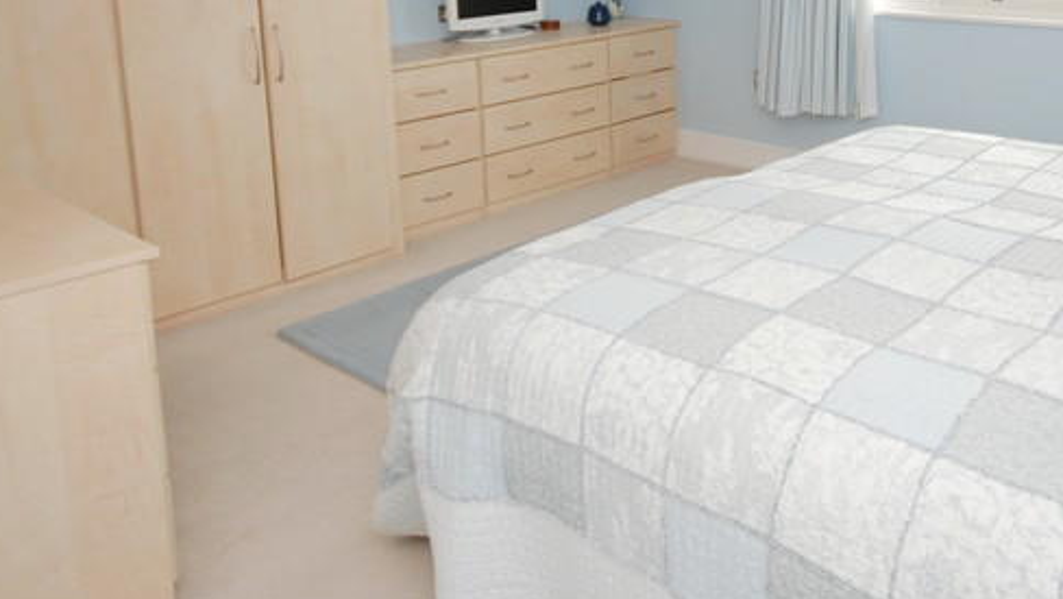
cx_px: 752
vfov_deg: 33.6
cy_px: 47
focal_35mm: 33
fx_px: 931
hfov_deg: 57.4
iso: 200
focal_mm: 10
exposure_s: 1/80
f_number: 4.5
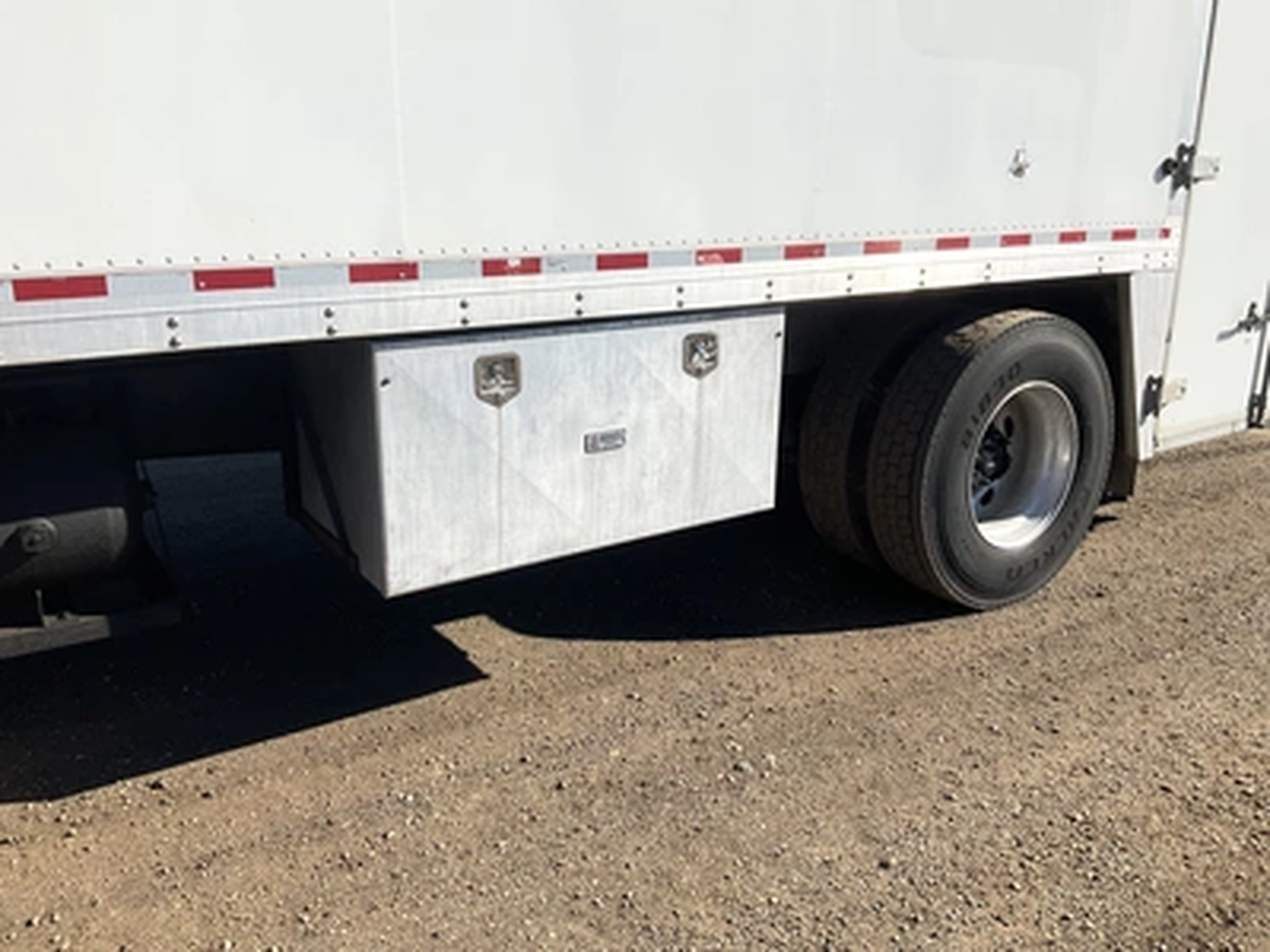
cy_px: 476
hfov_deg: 61.7
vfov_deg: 48.2
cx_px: 635
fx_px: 1064
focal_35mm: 29
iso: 25
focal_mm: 3
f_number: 1.8
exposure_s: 1/1848
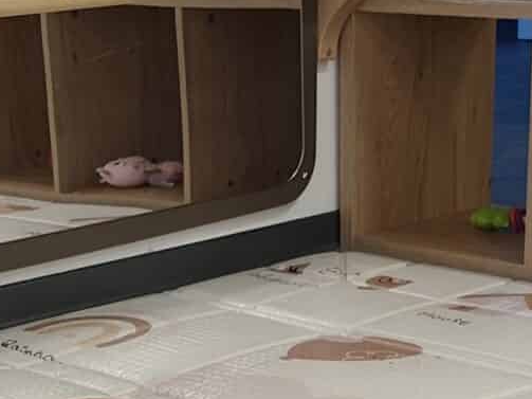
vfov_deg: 12.2
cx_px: 195
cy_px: 556
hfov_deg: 16.8
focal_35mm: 117
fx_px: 1798
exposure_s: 1/92.5
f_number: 1.7
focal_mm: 6.07
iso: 640
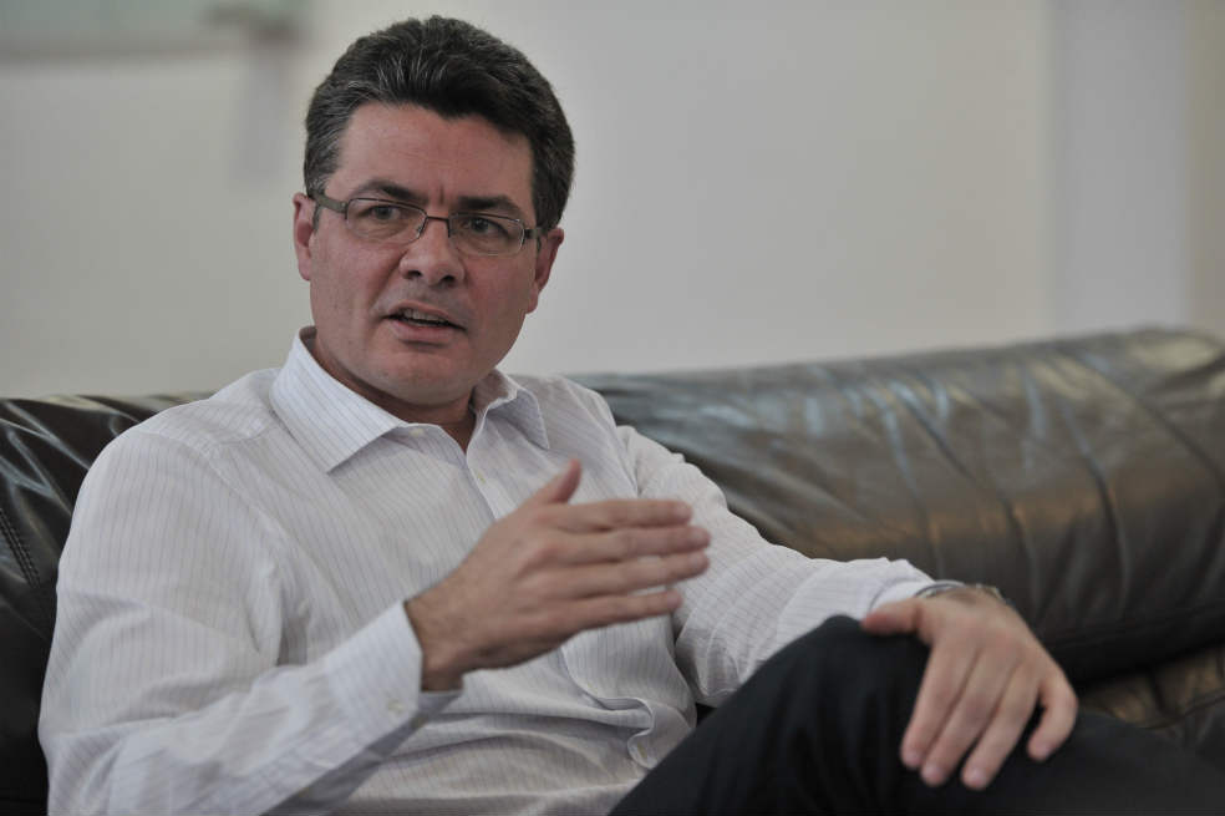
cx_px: 612
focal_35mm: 122
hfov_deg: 16.8
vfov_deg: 11.2
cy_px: 408
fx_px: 4149
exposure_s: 1/200
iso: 2000
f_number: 2.8
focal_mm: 122
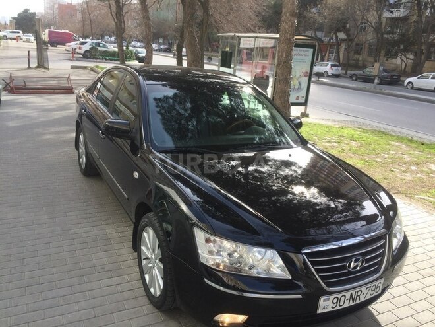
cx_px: 218
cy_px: 164
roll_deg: -4.1
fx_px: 364
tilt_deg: -19.7
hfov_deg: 61.7
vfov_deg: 48.2
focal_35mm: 29
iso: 32
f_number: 2.2
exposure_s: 1/432
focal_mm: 4.15
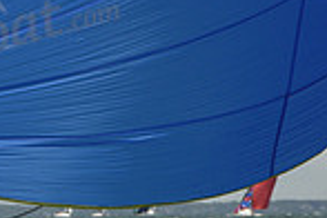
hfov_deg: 2.7
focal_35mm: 749
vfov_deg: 1.8
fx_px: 6803
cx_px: -307
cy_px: 190
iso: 320
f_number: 14
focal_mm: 190
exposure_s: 1/800
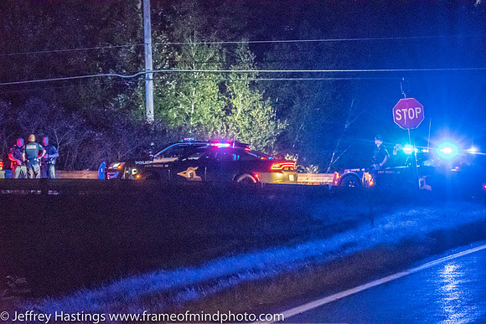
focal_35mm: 142
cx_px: 243
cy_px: 162
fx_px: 1924
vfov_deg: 9.6
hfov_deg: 14.4
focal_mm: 95
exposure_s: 1/125
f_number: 4.2
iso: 16000
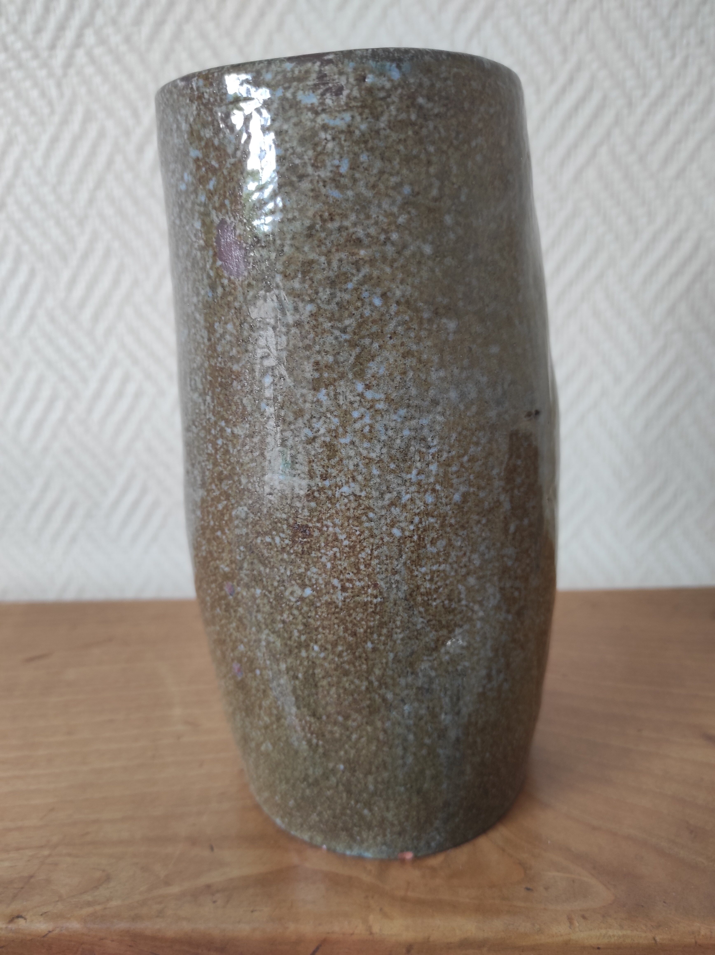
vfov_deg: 69.4
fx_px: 690
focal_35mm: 25
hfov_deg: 54.8
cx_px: 358
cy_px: 478
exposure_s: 1/50
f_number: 1.89
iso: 113
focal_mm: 5.43
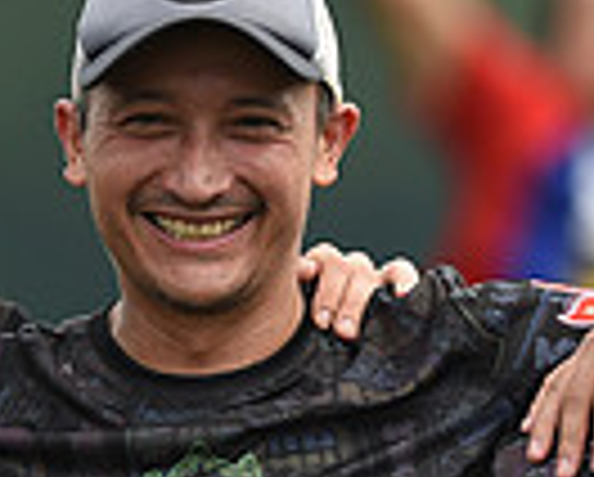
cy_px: 358
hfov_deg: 1.2
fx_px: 28909
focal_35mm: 1642
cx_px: 783
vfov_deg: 0.9
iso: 100
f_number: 2.8
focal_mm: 400
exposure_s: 1/1000
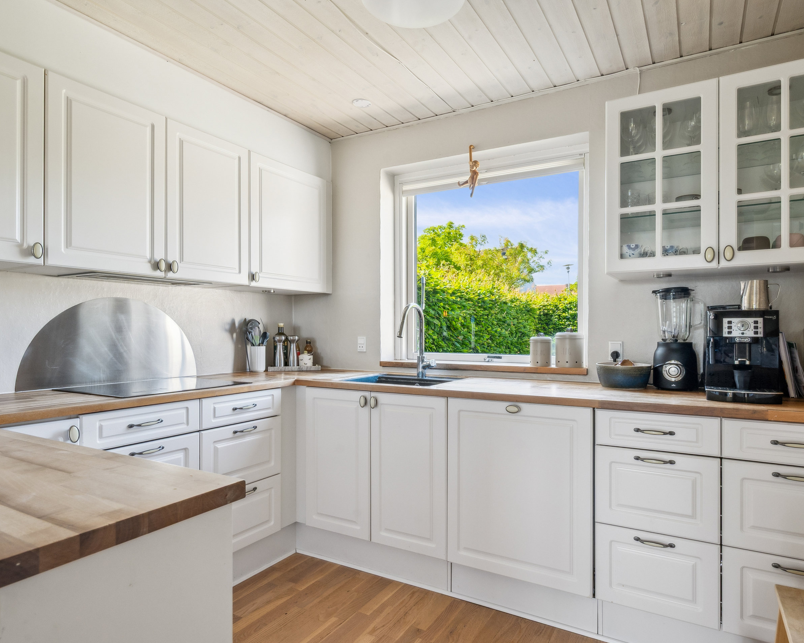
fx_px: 476
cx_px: 427
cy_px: 327
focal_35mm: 20
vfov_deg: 68.1
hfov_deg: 80.3
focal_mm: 17
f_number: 9
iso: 640
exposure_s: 1/60
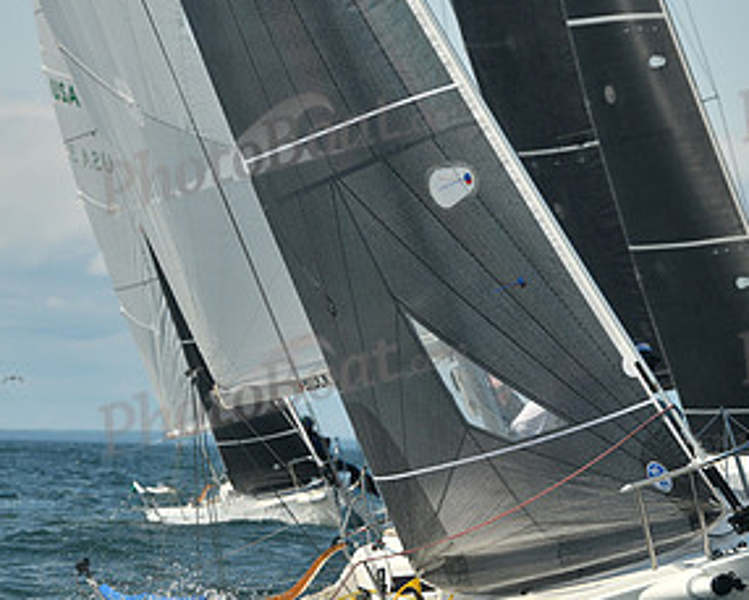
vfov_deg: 4.8
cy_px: 489
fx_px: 7185
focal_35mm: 324
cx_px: 605
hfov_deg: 6.0
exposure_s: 1/640
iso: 320
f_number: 8
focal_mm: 170
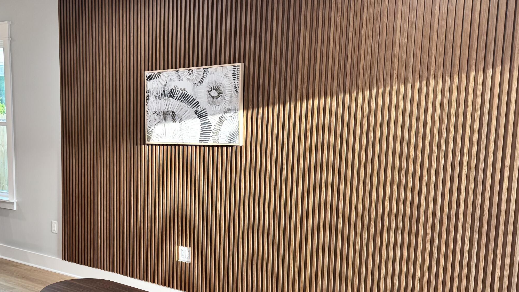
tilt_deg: -7.0
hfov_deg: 50.2
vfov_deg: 30.3
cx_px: 153
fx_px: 537
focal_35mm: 39
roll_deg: -0.4
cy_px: 186
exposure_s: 1/120
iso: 200
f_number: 1.78
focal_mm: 6.76
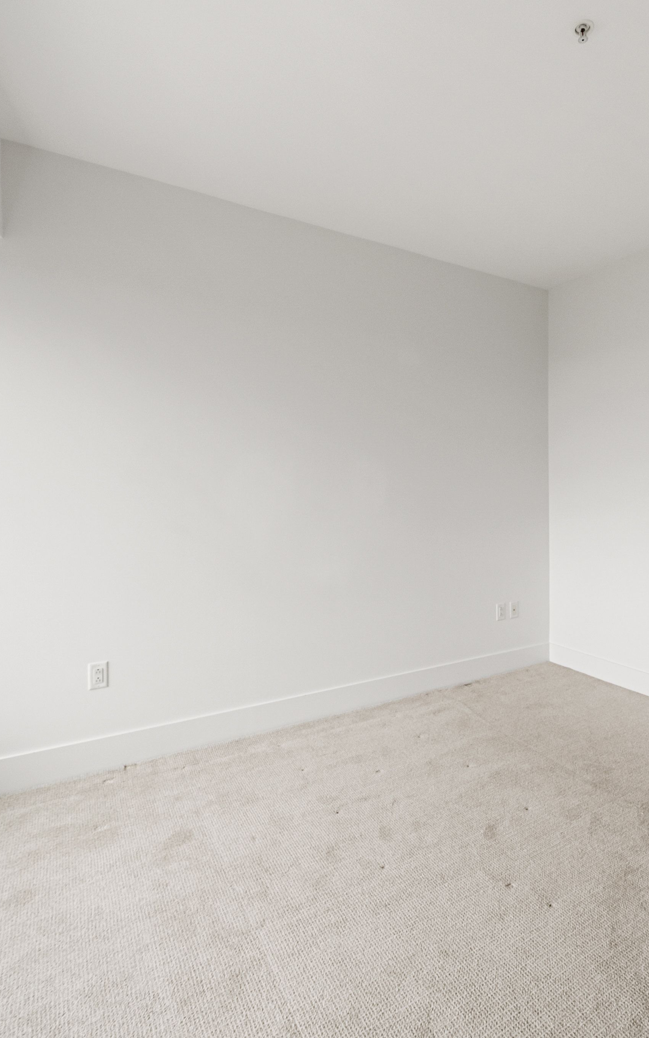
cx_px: 442
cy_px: 500
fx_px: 538
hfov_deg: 60.5
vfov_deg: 88.0
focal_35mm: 19
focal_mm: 12
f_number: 8
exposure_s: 1/160
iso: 800
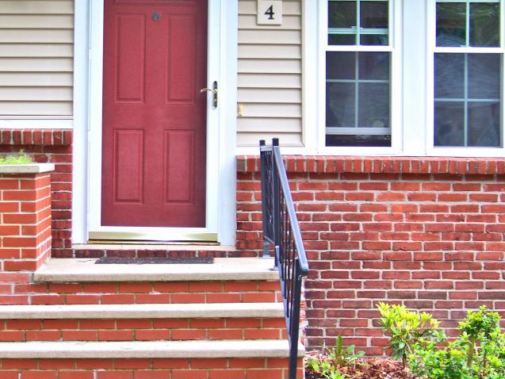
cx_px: 140
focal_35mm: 82
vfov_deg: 18.0
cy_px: 149
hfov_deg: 23.6
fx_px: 1196
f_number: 3.2
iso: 64
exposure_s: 1/50
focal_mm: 10.5
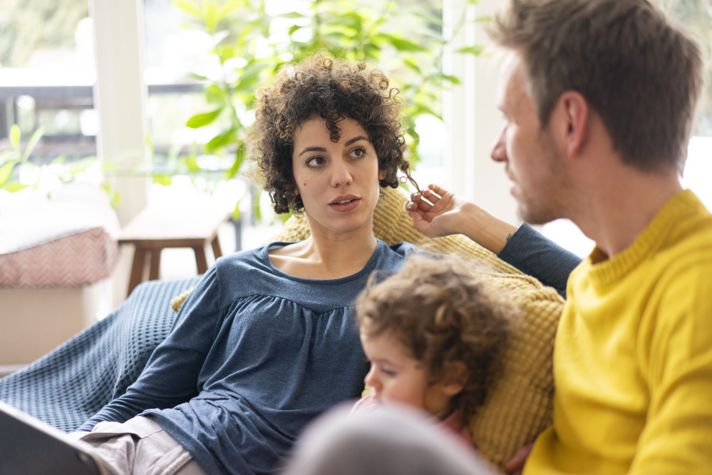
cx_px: 356
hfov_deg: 35.6
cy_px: 239
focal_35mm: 56
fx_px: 1108
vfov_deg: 24.2
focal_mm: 55
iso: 320
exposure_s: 1/125
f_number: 1.8
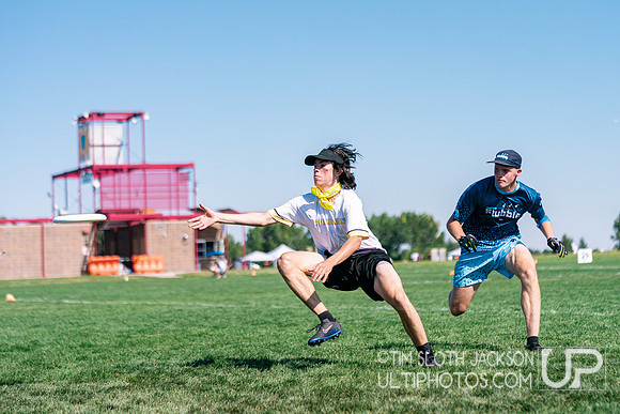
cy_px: 188
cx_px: 345
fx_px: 1602
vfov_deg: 14.7
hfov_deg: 21.9
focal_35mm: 93
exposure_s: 1/12800
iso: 400
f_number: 2.8
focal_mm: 75
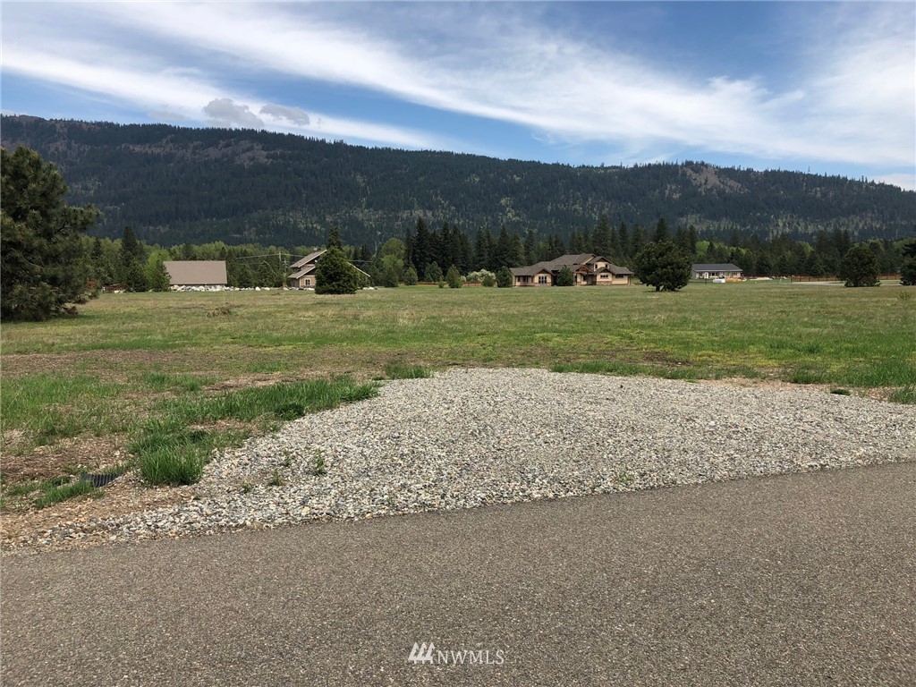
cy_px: 344
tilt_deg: -5.2
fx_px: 741
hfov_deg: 63.4
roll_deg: +1.9
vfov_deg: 49.7
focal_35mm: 28
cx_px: 458
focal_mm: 3.99
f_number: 1.8
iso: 20
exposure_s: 1/1715
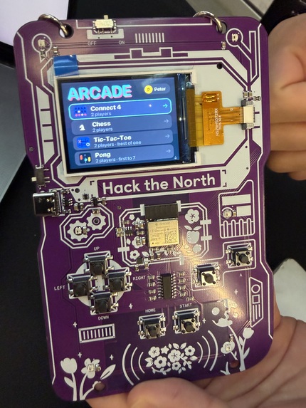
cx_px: 153
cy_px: 204
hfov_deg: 56.8
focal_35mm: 24
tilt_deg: -58.3
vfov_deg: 71.6
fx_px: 283
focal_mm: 2.22
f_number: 2.2
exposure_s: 1/60
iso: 500
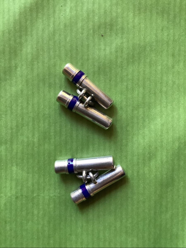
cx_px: 93
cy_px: 124
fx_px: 222
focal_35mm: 31
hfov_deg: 45.4
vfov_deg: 58.4
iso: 320
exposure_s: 1/40
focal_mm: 3.3
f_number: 2.4
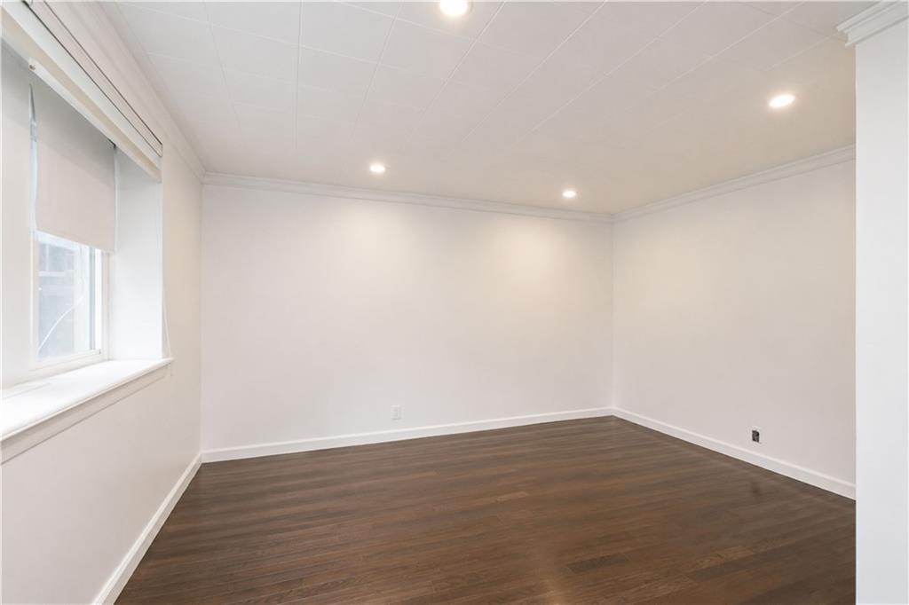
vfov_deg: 77.3
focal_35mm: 15
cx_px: 454
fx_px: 379
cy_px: 302
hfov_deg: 100.4
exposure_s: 1/60
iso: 1600
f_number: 7.1
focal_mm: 10
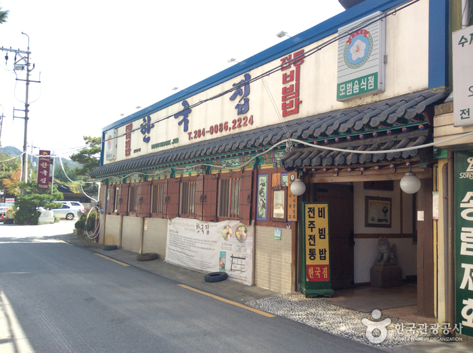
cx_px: 236
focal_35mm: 33
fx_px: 450
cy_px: 176
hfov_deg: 55.4
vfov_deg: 42.8
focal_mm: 3.3
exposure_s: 1/338
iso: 32
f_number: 2.4
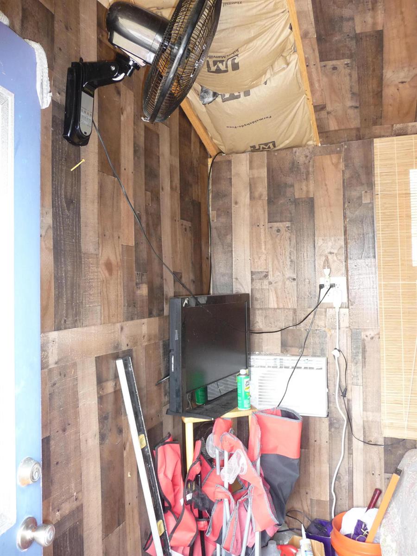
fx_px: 450
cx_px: 208
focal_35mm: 28
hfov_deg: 49.7
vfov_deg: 63.4
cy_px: 278
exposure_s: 1/30
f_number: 3.3
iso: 200
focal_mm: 4.7
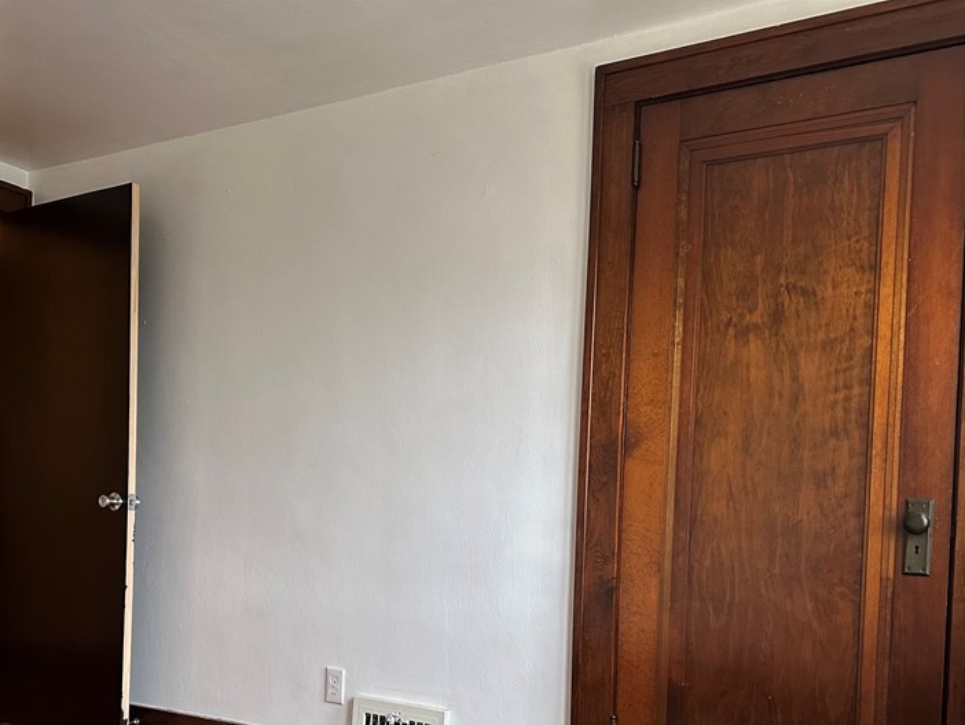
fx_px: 976
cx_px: 388
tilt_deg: -1.6
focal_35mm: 35
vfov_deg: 39.8
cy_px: 526
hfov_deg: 52.3
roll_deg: -2.2
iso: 400
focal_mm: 6.86
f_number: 1.78
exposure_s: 1/60
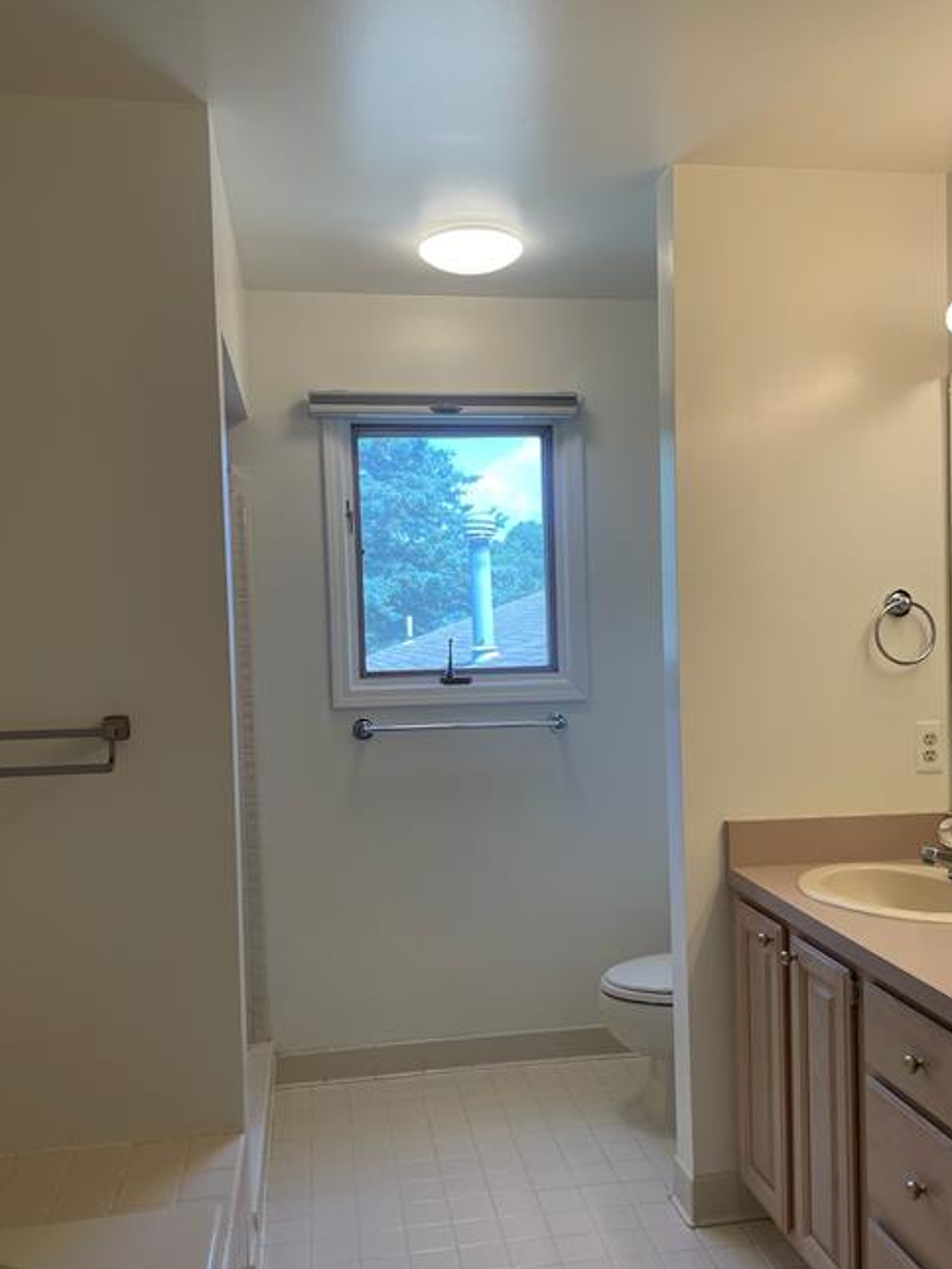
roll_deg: +1.9
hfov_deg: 45.4
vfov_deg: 58.3
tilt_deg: -4.8
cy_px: 682
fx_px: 1137
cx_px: 507
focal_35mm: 31
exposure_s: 1/163
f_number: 1.6
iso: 32
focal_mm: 4.2
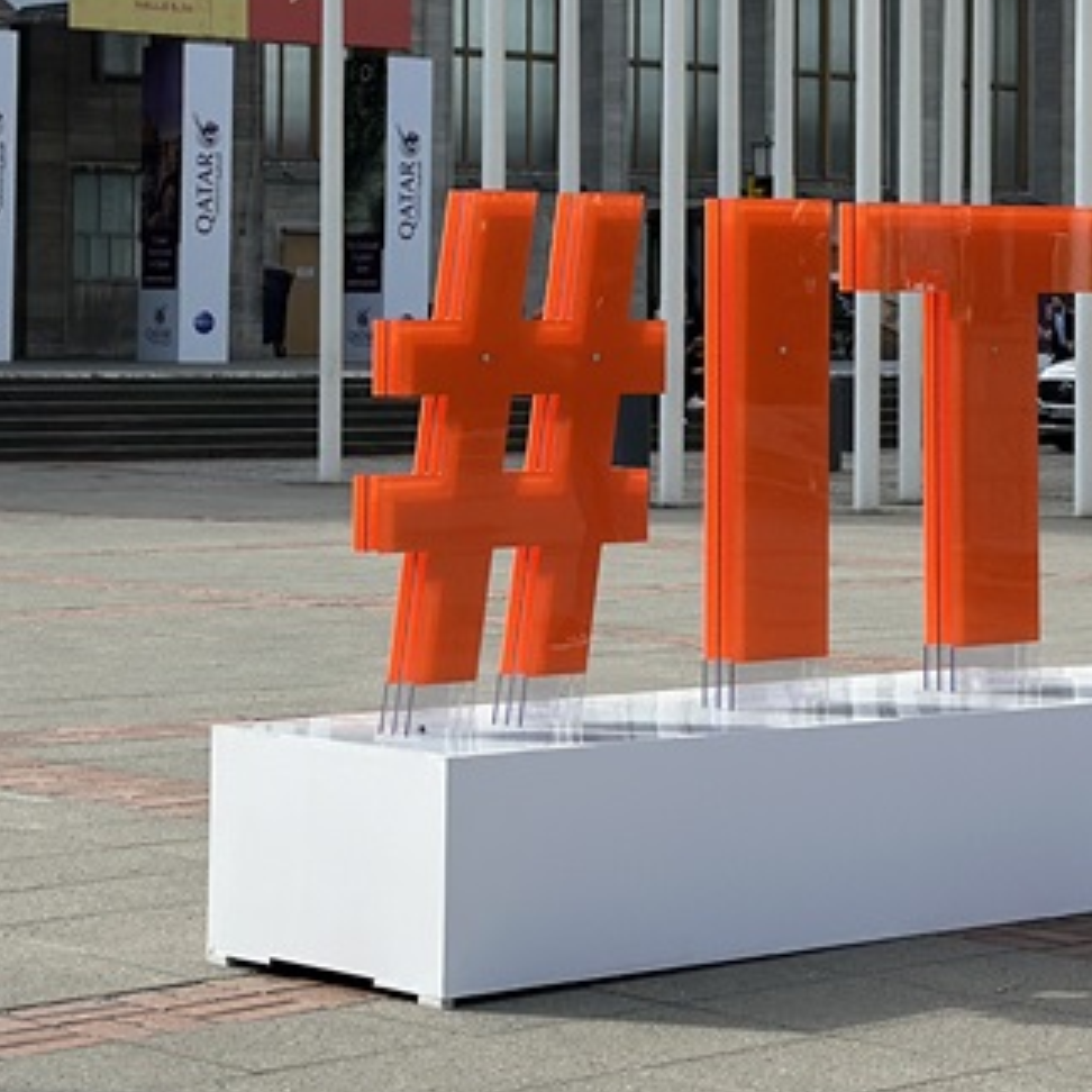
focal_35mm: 118
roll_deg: +0.6
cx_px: 1079
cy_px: 217
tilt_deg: +1.7
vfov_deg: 14.7
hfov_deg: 14.5
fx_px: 4211
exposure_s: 1/4566
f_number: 1.78
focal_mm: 6.86
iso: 80
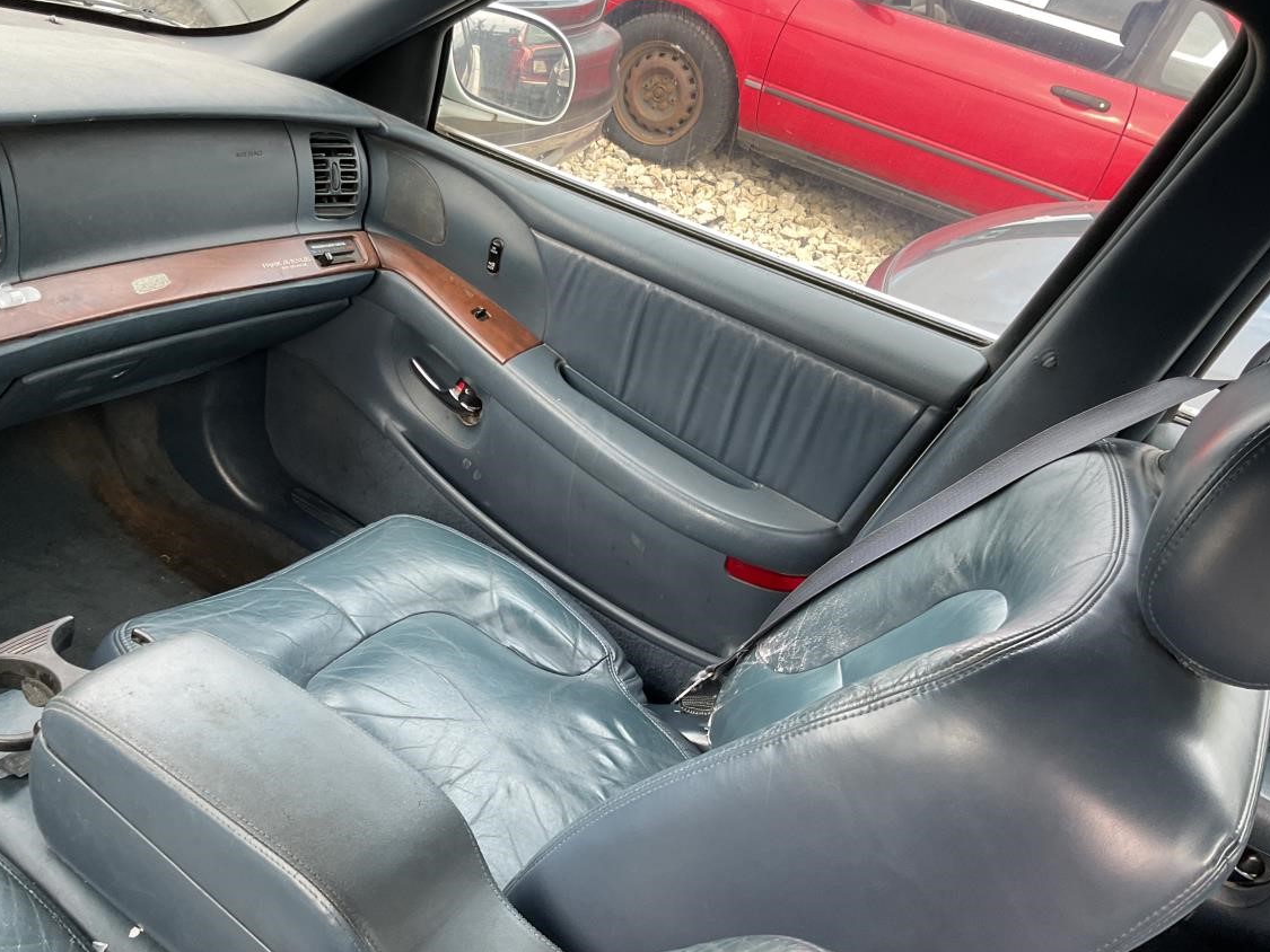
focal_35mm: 33
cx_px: 571
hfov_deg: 55.2
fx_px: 1211
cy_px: 520
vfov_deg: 42.9
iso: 40
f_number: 1.8
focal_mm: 3
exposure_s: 1/60
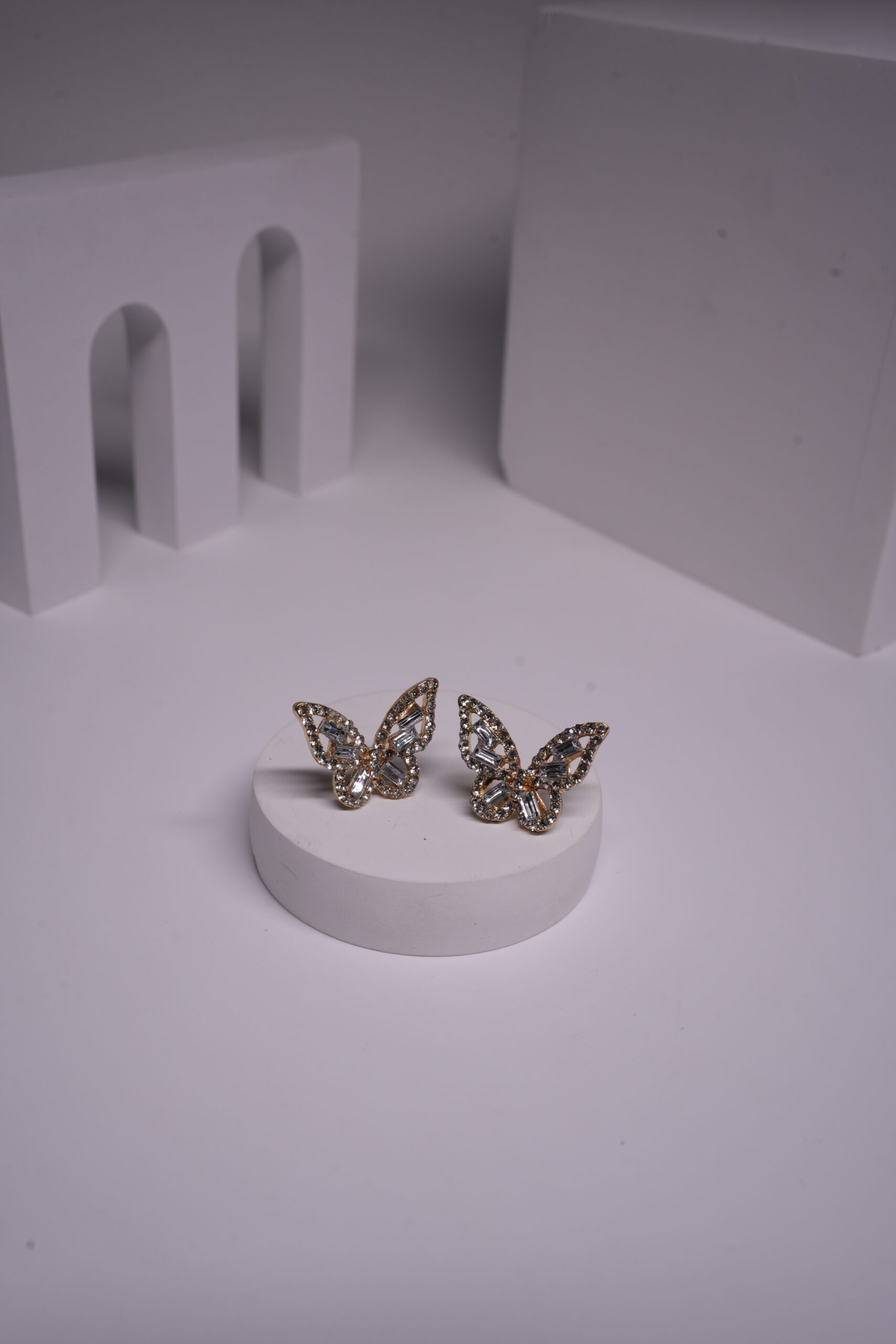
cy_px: 672
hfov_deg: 37.9
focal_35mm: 35
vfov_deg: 54.4
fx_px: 1306
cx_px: 448
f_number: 10
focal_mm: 35
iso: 500
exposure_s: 1/100
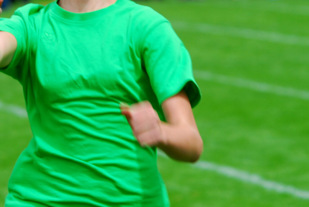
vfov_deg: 3.1
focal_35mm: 448
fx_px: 3851
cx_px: 84
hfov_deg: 4.6
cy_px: 5
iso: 100
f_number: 7.1
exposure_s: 1/200
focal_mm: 145
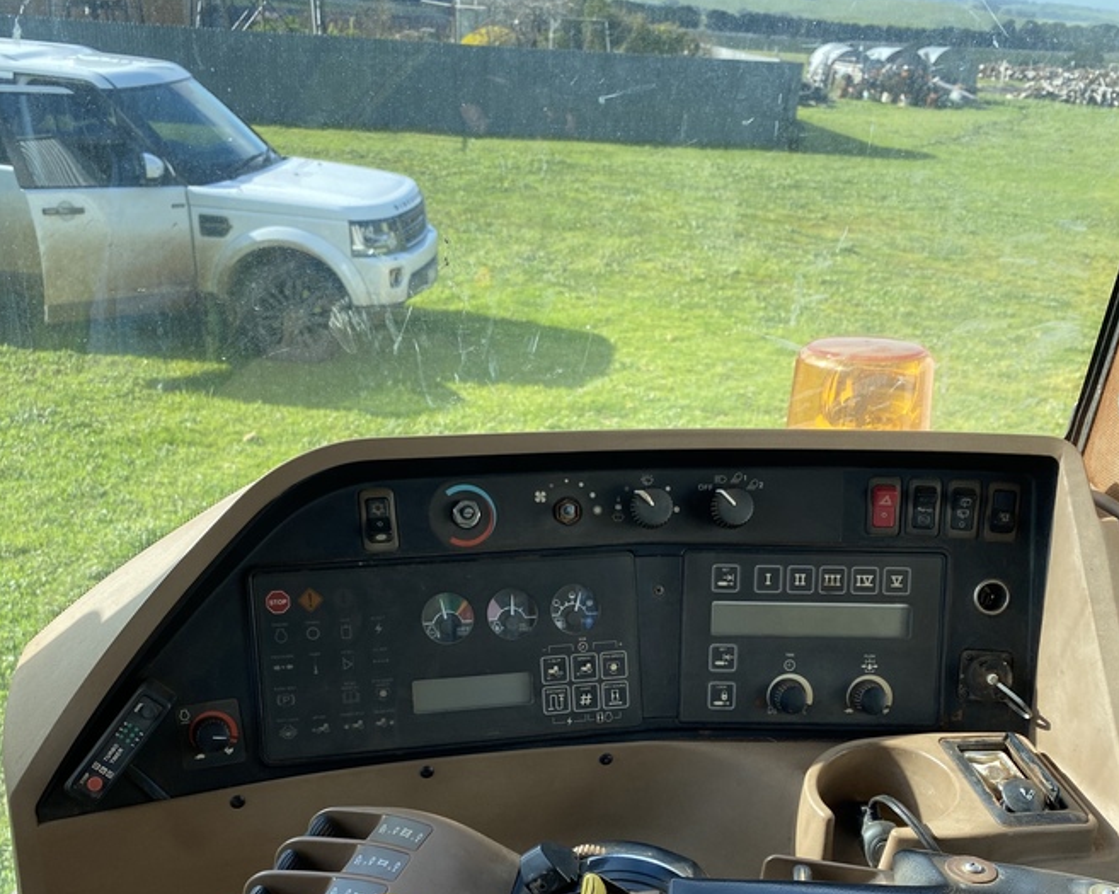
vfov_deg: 42.2
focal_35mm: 34
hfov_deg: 52.9
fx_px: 1126
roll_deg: -3.3
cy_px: 656
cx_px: 560
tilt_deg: -29.0
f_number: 1.8
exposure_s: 1/527
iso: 32
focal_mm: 4.25
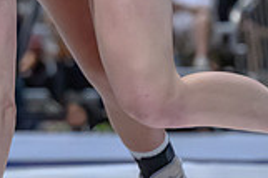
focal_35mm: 377
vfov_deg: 3.6
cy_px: 9
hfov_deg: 5.5
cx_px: 5
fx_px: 2804
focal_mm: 73
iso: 6400
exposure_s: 1/640
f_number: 2.8
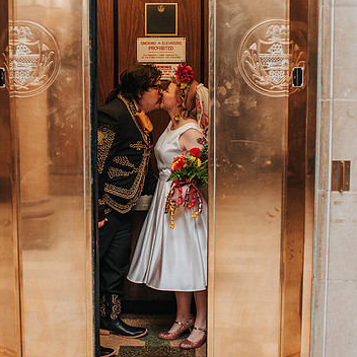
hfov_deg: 29.5
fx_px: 677
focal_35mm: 58
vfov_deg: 29.5
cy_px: 159
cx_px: 155
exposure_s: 1/200
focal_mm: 35
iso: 1000
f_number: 3.5
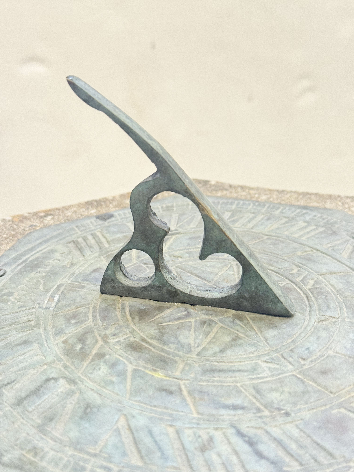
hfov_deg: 30.3
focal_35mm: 48
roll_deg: +2.0
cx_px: 177
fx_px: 654
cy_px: 236
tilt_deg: -25.5
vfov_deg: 39.7
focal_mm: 6.76
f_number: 1.78
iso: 250
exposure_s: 1/40
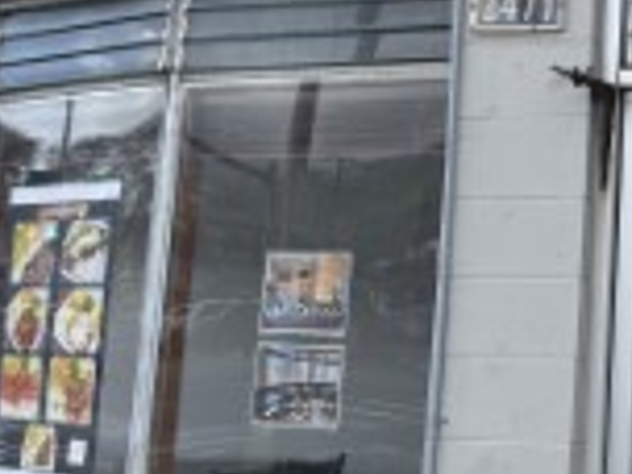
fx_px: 1406
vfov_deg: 18.9
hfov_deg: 22.2
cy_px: 62
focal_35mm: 77
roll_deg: -2.3
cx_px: 861
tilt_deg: +10.4
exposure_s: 1/1890
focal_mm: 5.1
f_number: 1.6
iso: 50
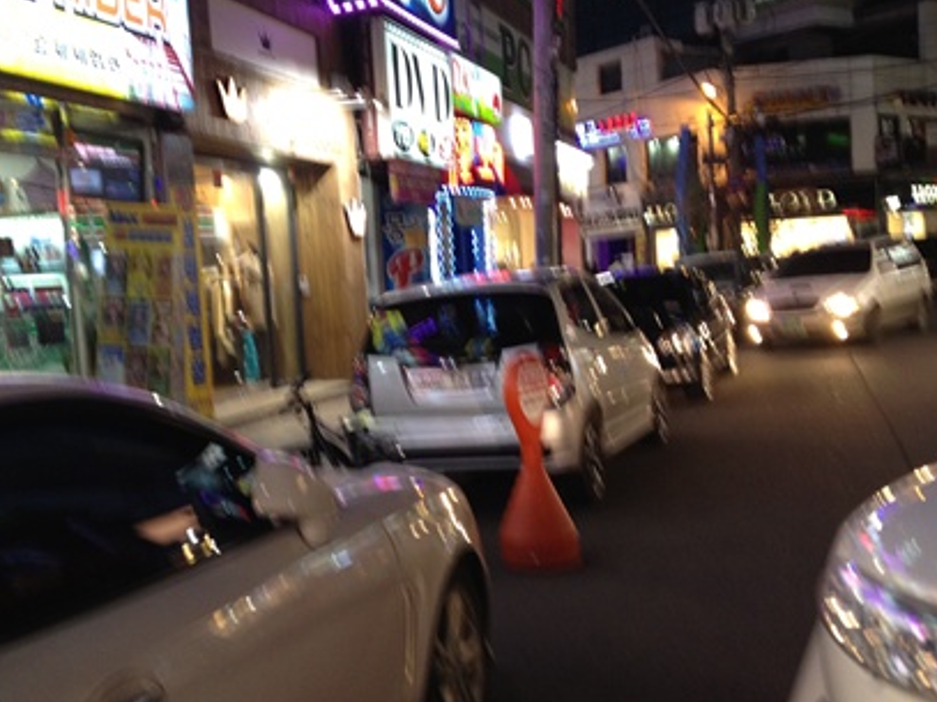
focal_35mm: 43
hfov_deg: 43.8
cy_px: 365
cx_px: 410
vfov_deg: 33.6
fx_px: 1164
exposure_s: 1/20
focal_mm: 4.28
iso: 125
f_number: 2.4
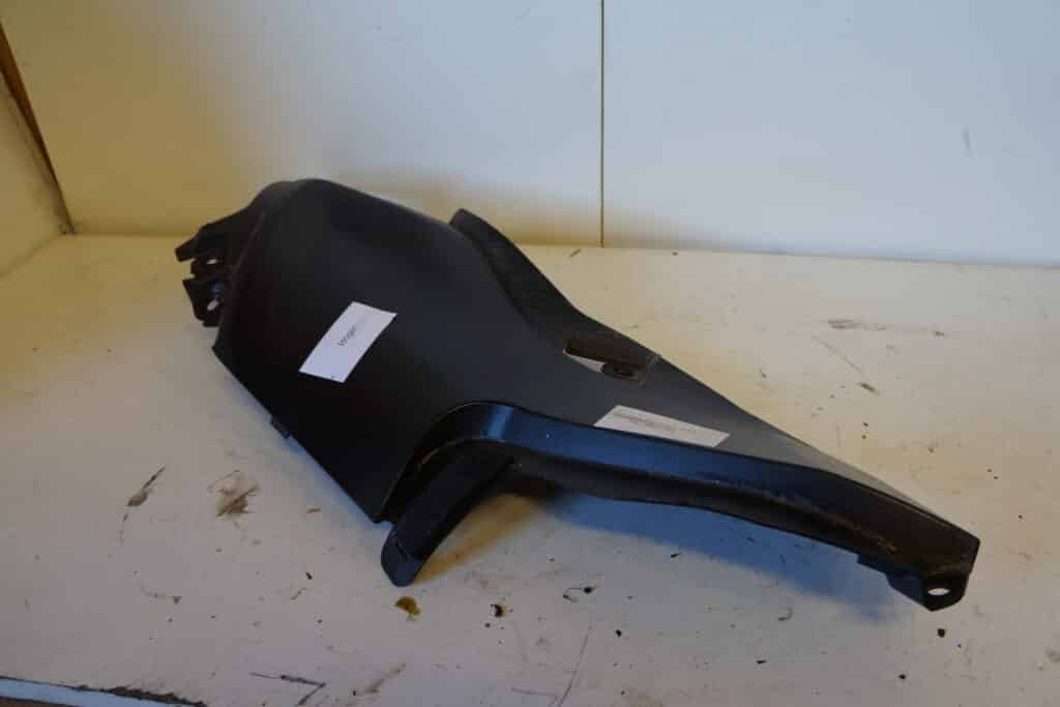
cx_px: 530
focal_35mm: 27
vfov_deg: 47.9
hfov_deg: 67.4
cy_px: 354
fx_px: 795
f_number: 3.5
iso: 320
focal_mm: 18
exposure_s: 1/60
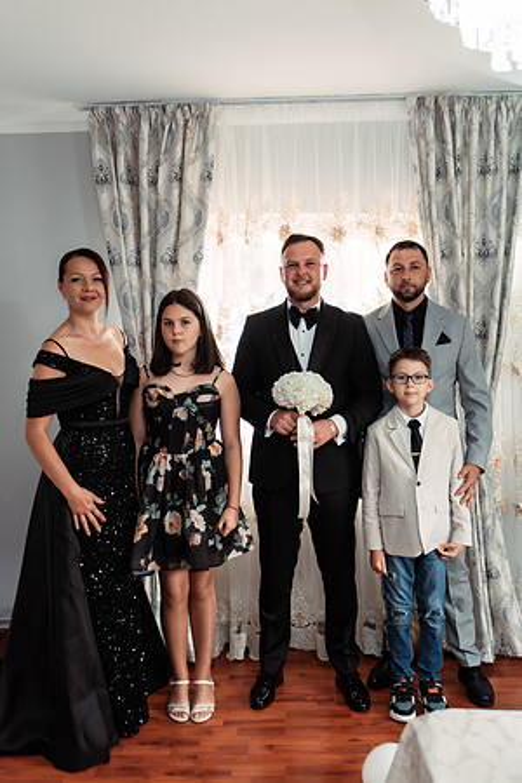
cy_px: 392
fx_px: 761
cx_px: 261
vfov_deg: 54.4
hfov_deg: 37.9
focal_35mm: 35
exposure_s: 1/250
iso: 500
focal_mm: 35
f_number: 2.8
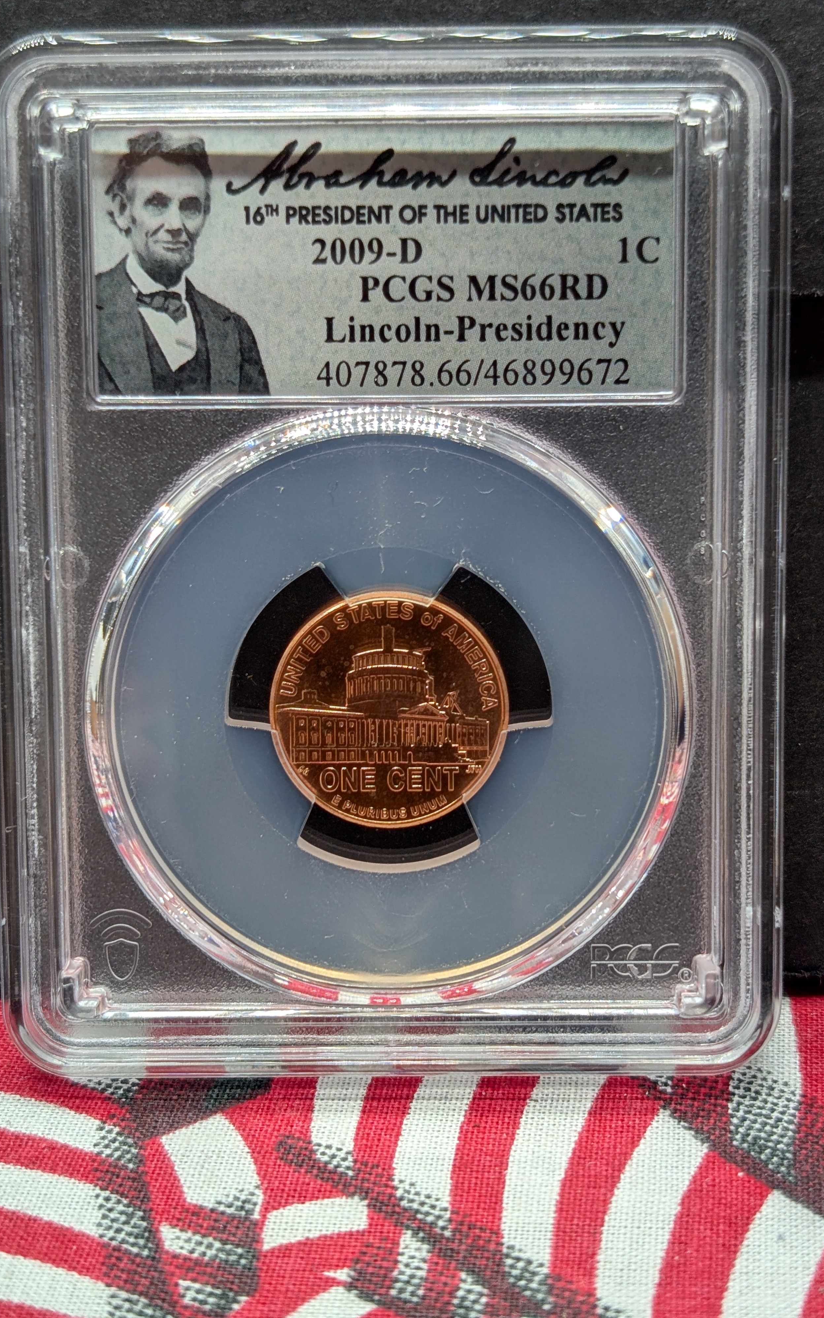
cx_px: 412
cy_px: 652
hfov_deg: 24.4
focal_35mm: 53
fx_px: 1904
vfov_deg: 38.2
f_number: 1.68
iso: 27
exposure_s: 1/36.9
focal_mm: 6.9
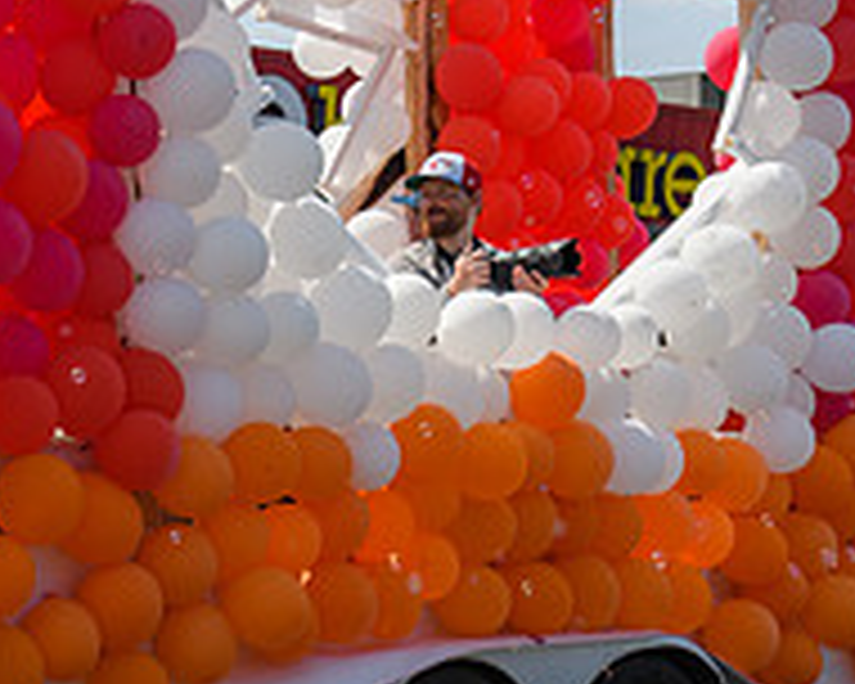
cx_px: 22
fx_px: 2758
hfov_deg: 17.3
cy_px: 173
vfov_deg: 14.1
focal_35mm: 109
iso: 64
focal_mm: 38
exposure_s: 1/250
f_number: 8
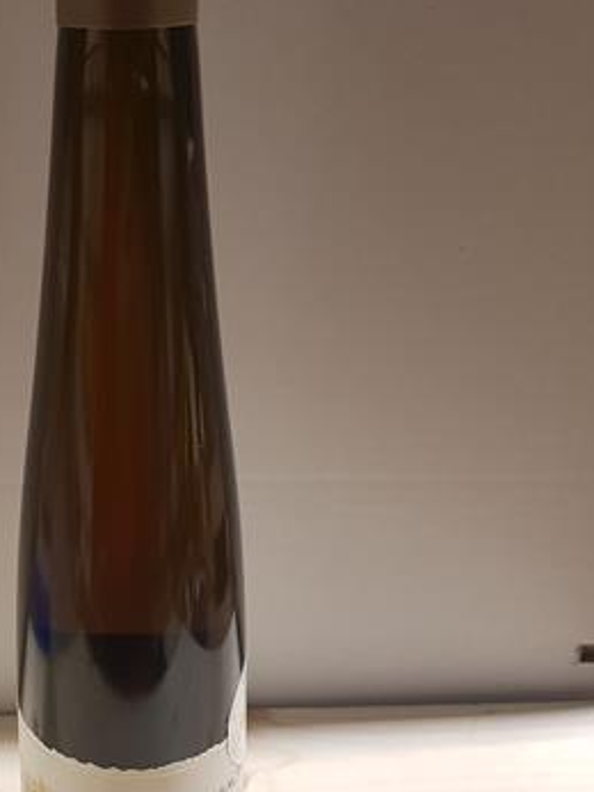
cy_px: 383
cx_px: 96
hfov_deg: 31.1
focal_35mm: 45
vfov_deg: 42.1
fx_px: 1030
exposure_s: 1/50
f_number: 1.7
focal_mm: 4.2
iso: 160
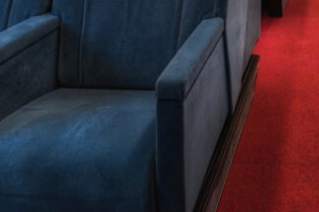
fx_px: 478
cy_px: -124
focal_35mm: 54
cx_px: 292
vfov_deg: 20.6
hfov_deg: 34.6
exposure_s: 1/1.25
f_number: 10
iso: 100
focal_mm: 17
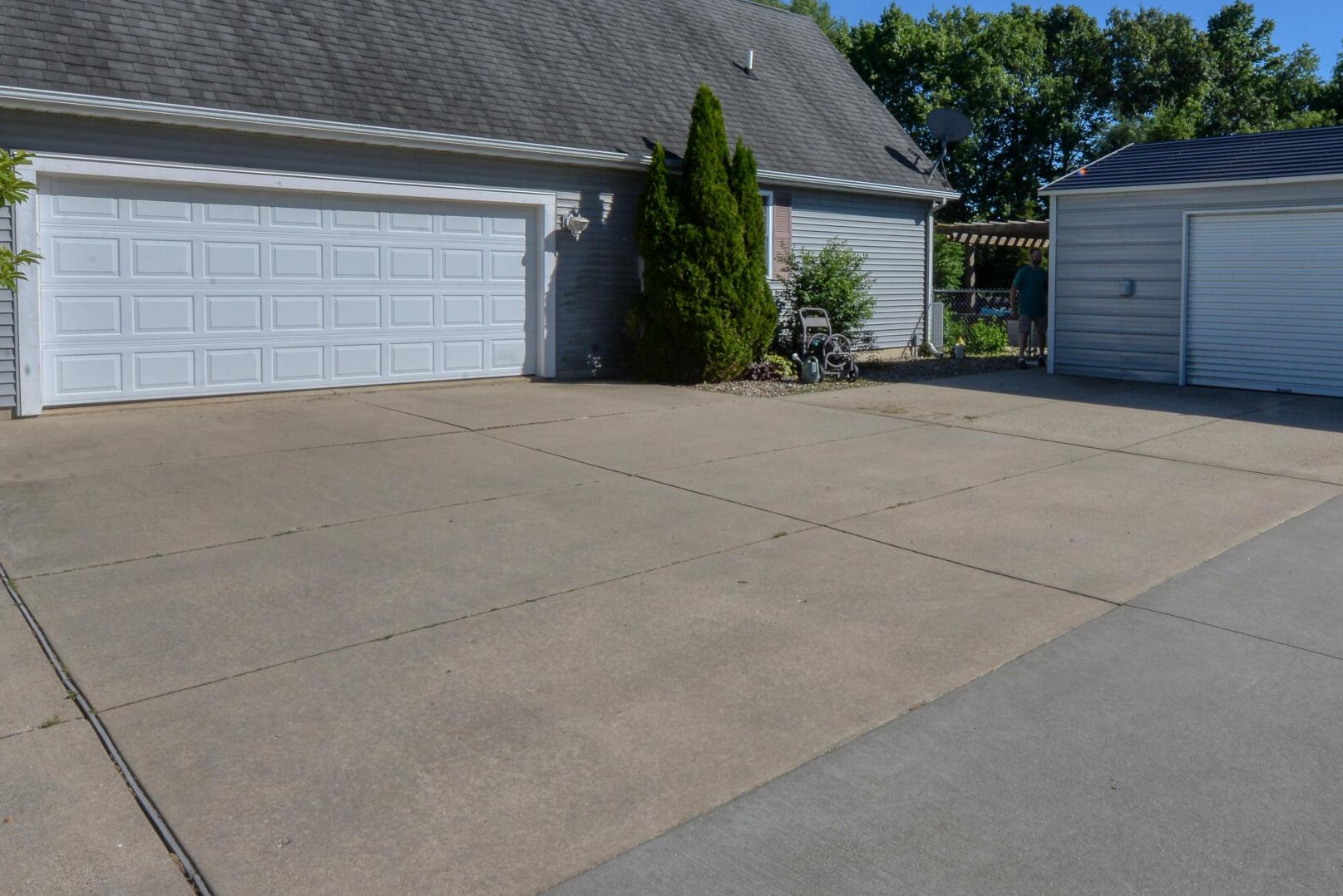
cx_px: 881
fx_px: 970
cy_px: 323
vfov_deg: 49.0
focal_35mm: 26
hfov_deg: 67.7
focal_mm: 14
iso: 400
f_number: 22
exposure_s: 1/200
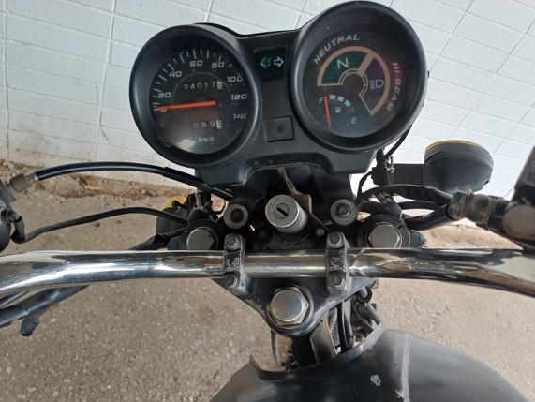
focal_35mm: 28
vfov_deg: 49.7
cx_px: 278
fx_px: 433
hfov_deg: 63.4
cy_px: 219
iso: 80
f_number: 1.8
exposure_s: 1/100
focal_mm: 4.65
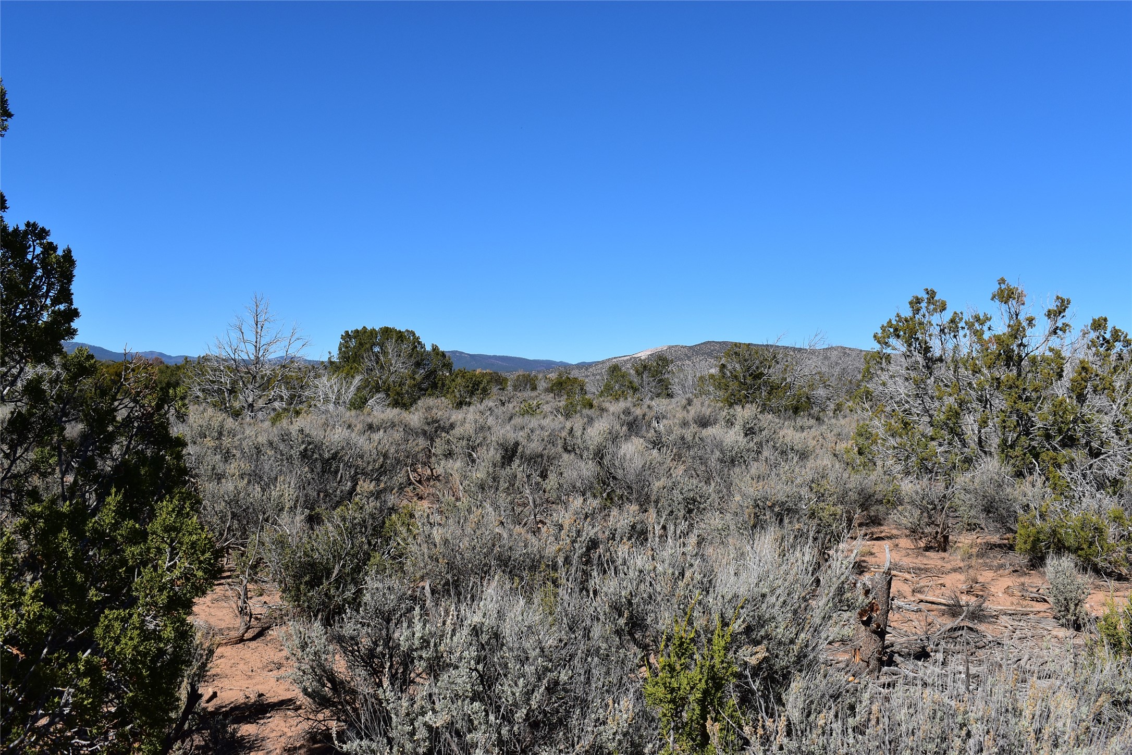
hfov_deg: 51.3
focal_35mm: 38
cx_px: 566
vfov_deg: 35.5
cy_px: 378
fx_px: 1179
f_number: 11
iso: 280
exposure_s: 1/500
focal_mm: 25
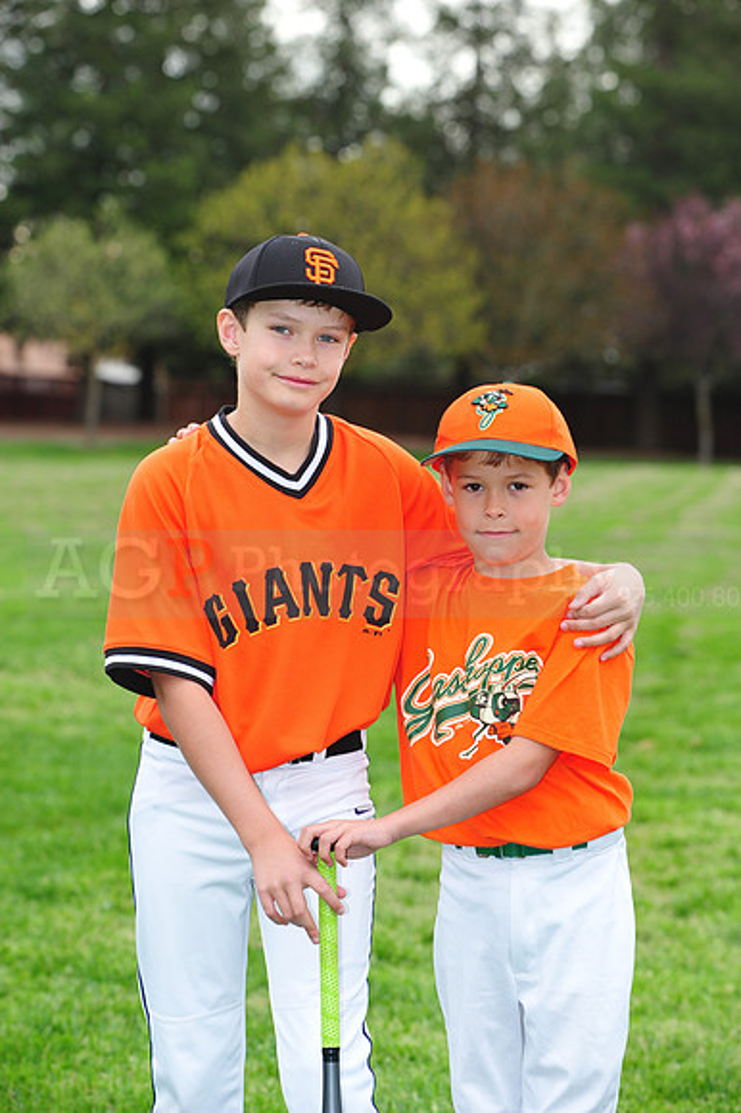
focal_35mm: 130
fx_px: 4018
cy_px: 556
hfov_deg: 10.5
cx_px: 370
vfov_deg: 15.8
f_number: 7.1
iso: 400
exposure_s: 1/250
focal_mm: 130
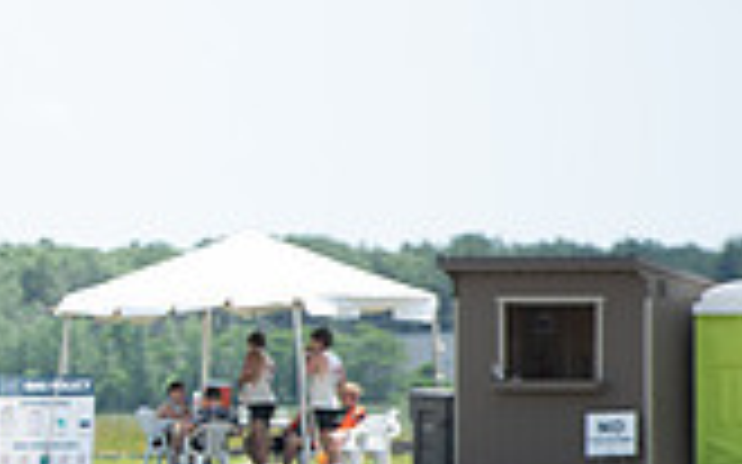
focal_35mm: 716
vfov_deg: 1.8
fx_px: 14474
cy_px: 327
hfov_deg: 2.9
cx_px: -544
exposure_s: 1/400
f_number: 4
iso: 100
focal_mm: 200
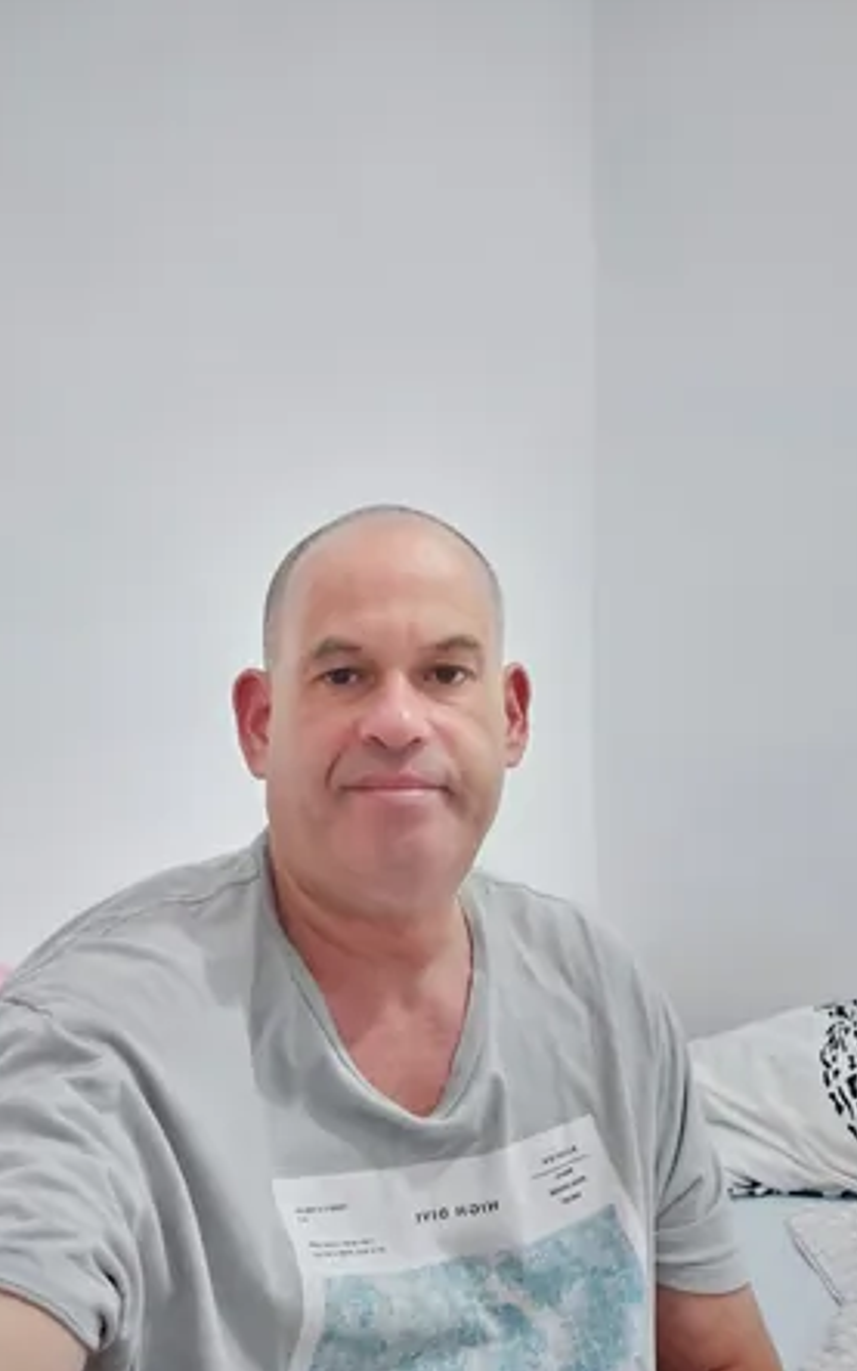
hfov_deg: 44.5
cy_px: 687
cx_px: 415
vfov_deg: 66.5
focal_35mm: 28
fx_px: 1046
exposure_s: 1/25
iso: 400
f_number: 2
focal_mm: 3.75
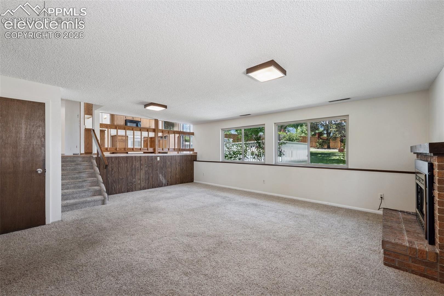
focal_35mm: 15
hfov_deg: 100.4
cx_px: 222
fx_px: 185
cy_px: 148
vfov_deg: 77.3
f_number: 11
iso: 100
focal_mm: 15
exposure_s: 1/3
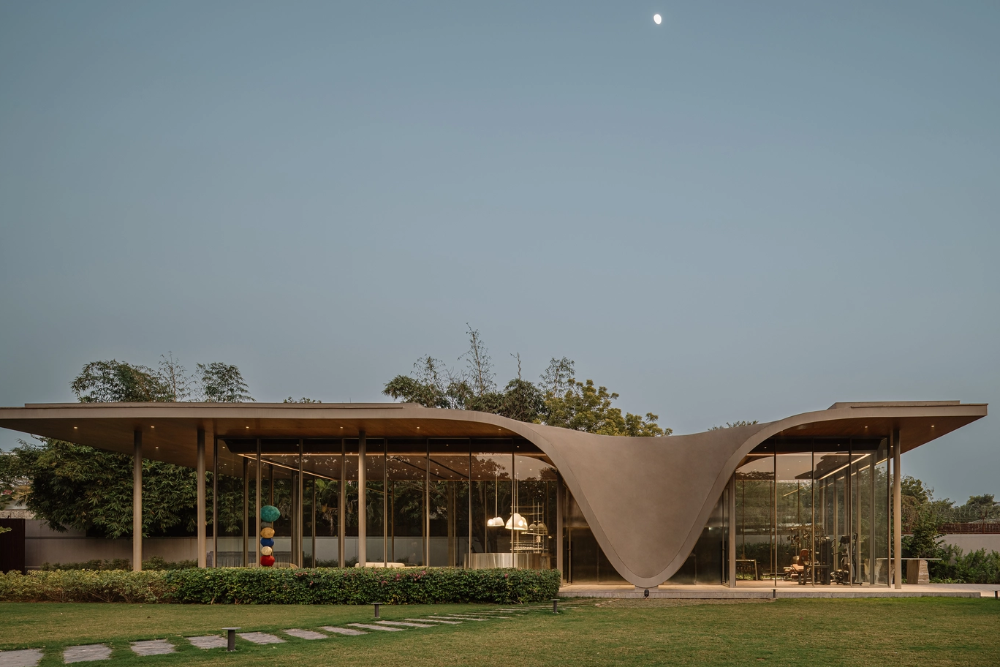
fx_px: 556
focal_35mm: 20
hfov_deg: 83.9
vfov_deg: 61.9
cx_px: 475
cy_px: 322
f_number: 10
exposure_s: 1.3
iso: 100
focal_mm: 19
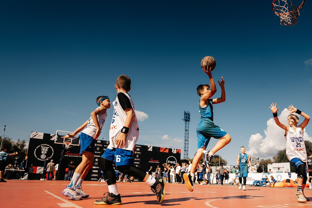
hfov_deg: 70.5
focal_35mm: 25
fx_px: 217
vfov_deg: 51.0
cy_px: 124
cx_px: 193
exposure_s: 1/8000
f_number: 3.5
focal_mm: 16
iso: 320
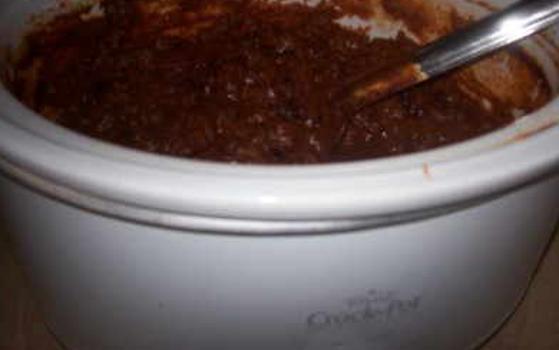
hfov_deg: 52.7
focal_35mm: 37
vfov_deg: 34.3
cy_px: 136
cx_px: 274
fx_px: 564
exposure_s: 1/60
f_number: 2.7
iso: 125
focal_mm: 5.6
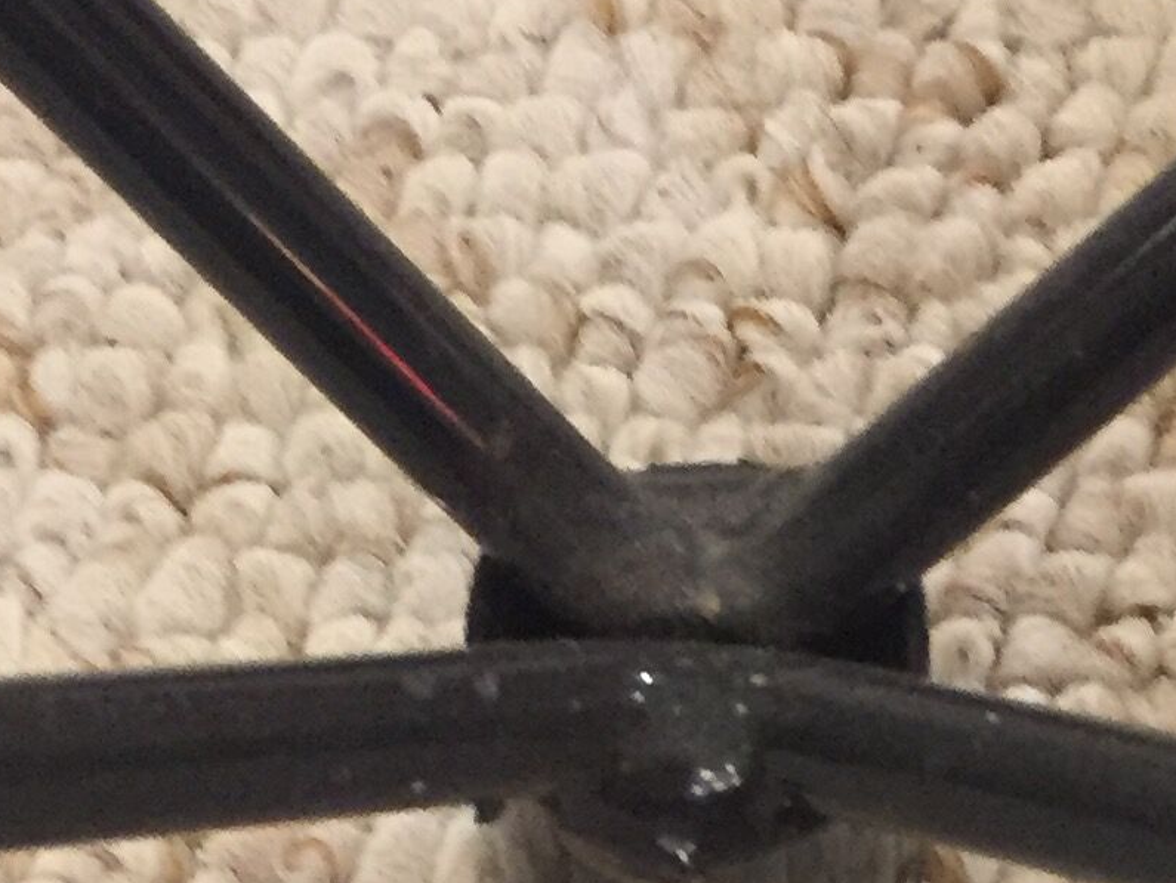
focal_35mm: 119
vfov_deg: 12.1
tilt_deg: -72.6
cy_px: 1171
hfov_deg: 16.4
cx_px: 966
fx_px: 4045
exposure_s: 1/20
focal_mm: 4.15
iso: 250
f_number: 2.2
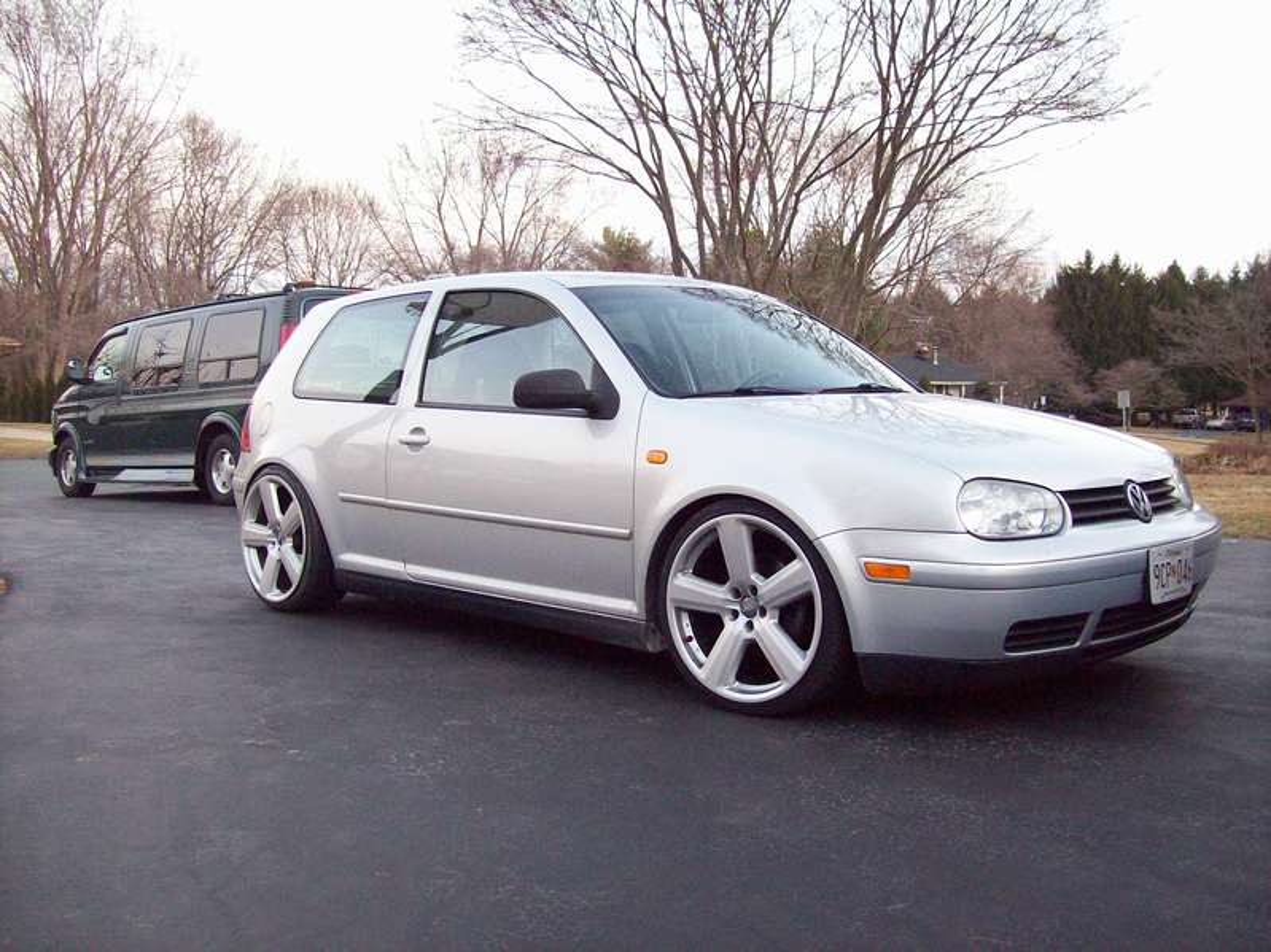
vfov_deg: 39.6
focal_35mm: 36
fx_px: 1322
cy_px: 476
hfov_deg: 51.4
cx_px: 636
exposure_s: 1/19.4
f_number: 2.7
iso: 160
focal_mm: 6
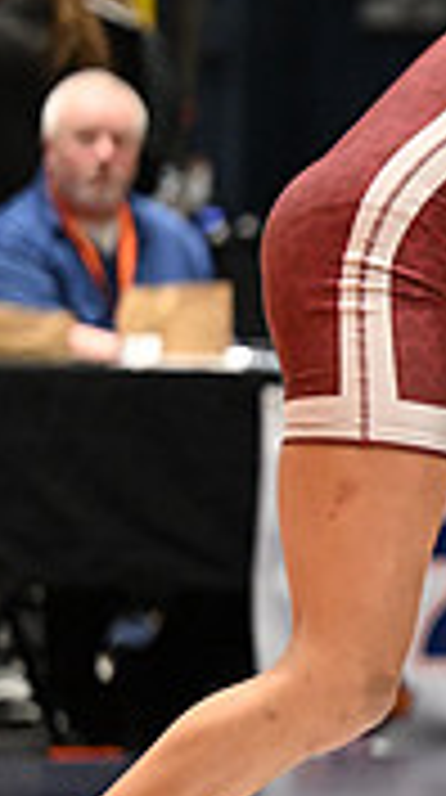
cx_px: 1185
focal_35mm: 378
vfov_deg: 5.7
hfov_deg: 3.2
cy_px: 461
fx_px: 7981
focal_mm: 110
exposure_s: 1/767
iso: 5600
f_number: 2.8
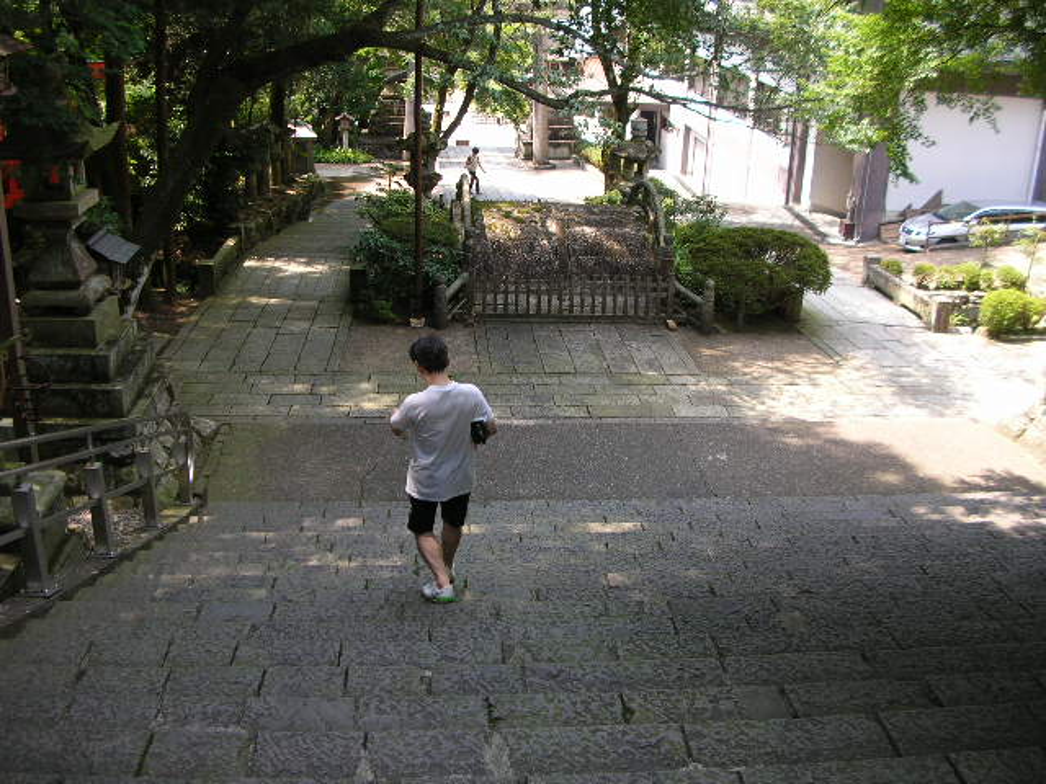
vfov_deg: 40.7
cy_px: 392
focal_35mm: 35
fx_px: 1058
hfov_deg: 52.6
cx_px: 523
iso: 50
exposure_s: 1/114
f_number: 2.8
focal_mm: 5.8
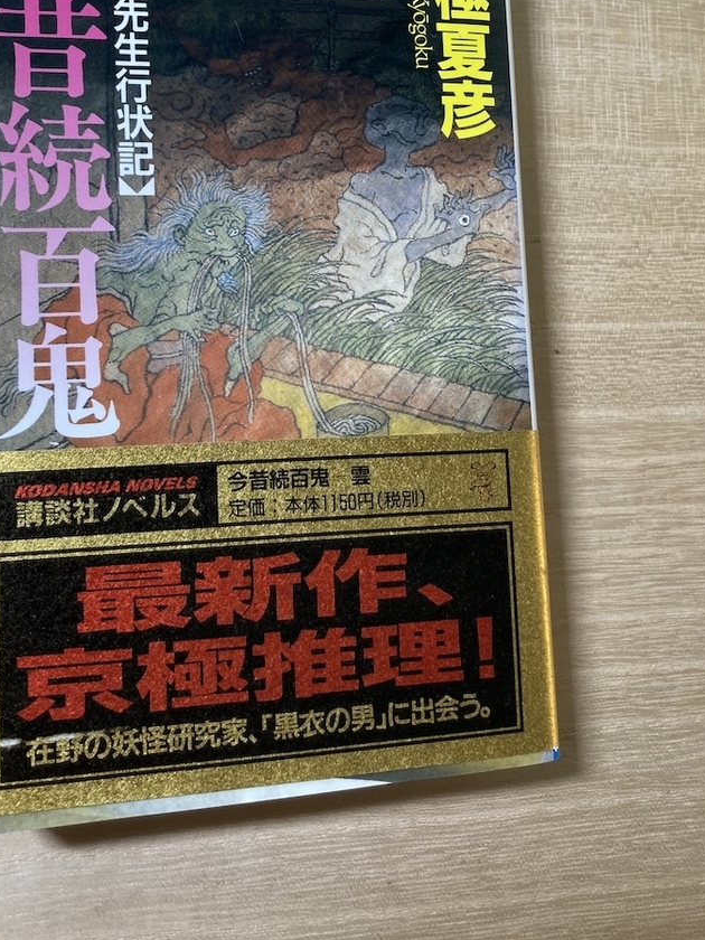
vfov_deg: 46.0
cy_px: 307
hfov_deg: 35.8
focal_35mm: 40
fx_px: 1086
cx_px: 275
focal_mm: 3.99
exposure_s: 1/100
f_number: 1.8
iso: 40
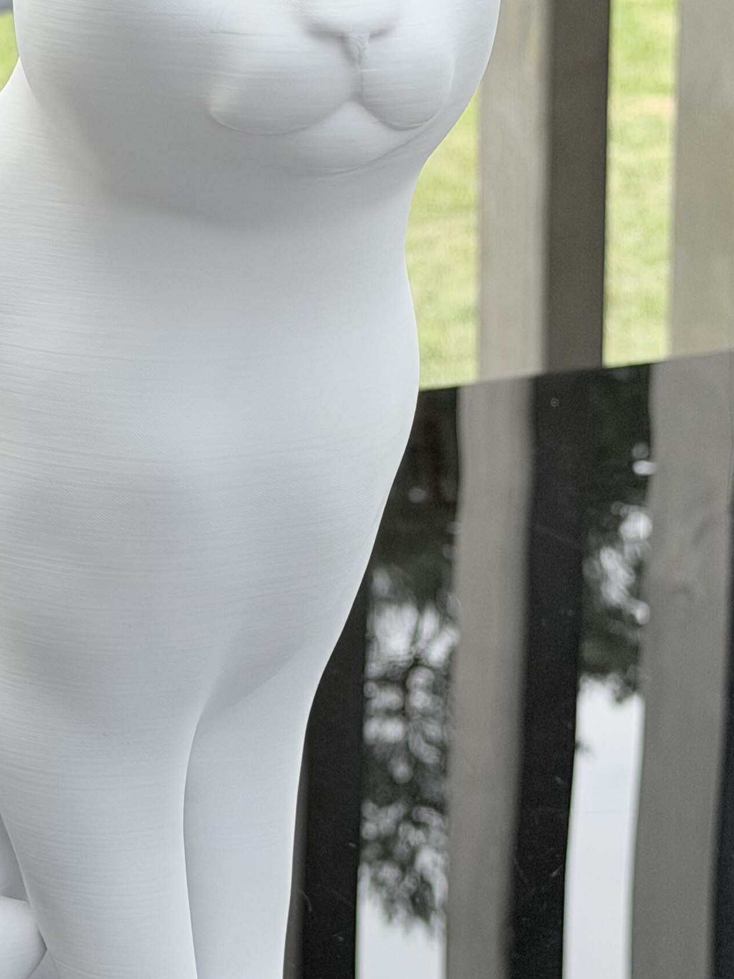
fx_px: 3224
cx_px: 126
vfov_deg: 17.3
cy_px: 442
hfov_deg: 12.9
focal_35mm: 114
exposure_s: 1/2033
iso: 64
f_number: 1.78
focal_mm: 6.76
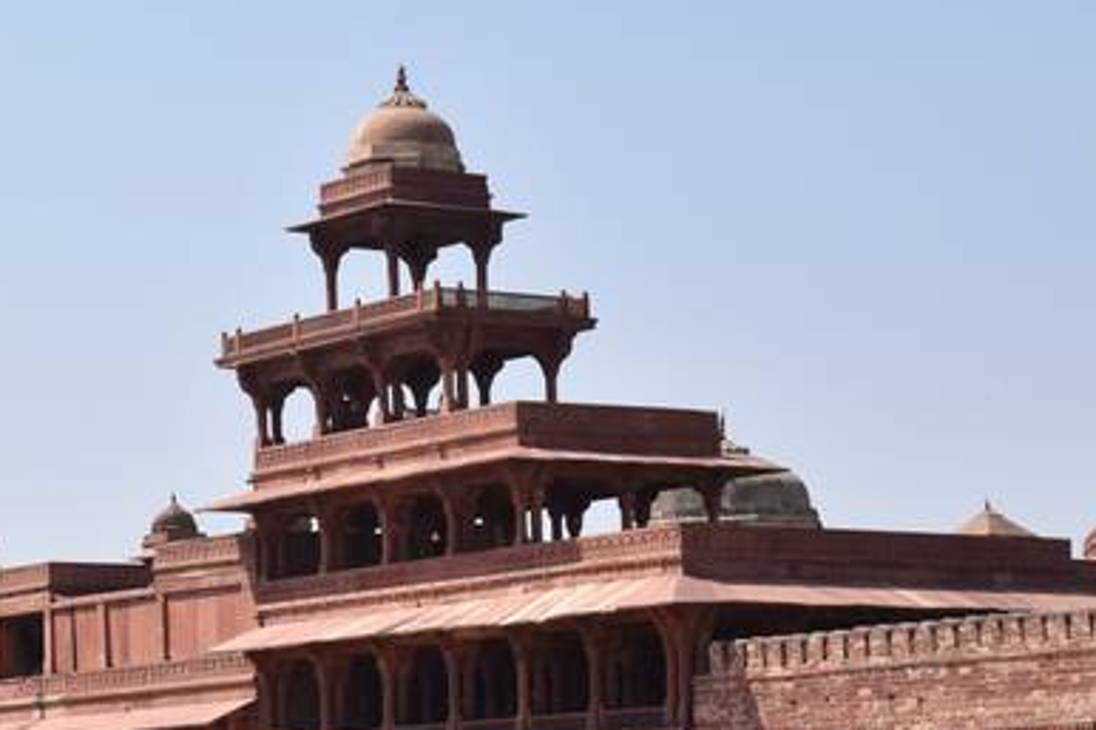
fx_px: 3408
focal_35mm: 112
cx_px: 190
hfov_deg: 18.1
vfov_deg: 12.2
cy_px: 537
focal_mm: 40
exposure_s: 1/320
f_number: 10
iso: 160
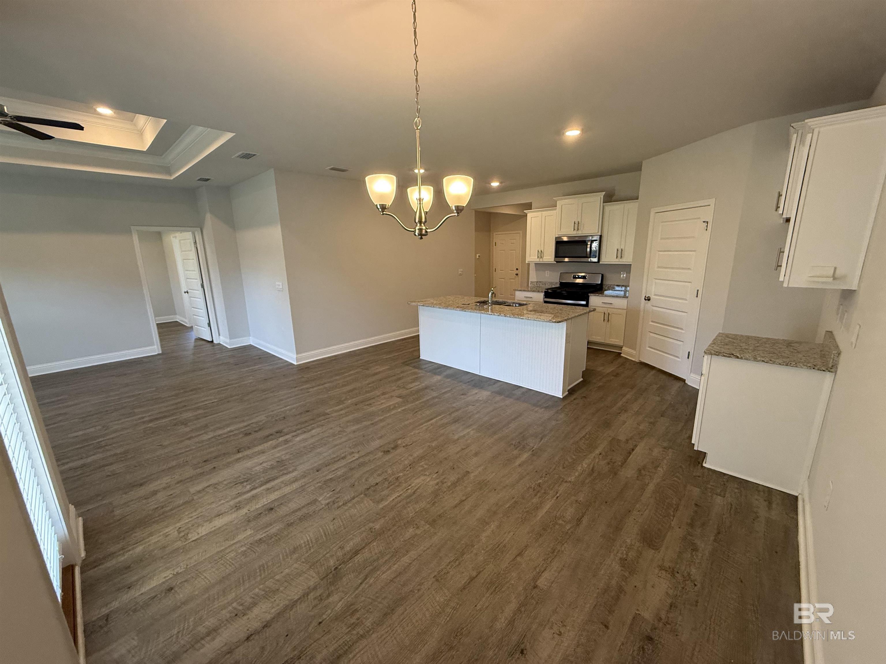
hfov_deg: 102.1
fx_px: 358
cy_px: 332
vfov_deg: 85.7
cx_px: 443
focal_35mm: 14
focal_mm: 2.22
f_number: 2.2
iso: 250
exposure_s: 1/120
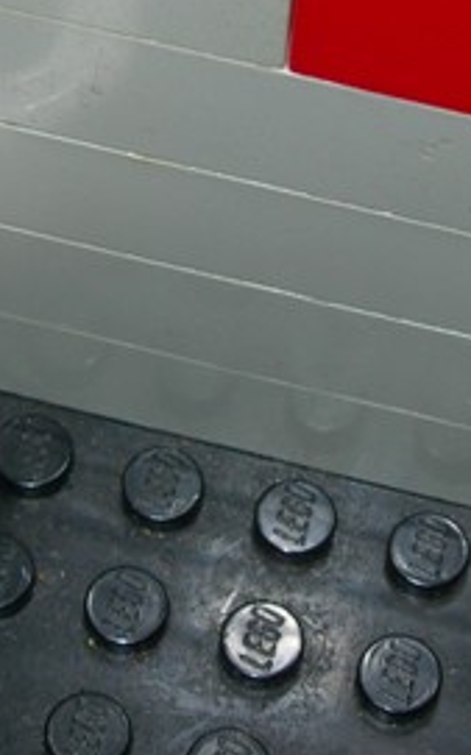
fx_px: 2448
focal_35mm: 119
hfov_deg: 11.0
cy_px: 304
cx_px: 150
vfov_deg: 17.5
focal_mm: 7.8
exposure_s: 1/60.1
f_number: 4.8
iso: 50
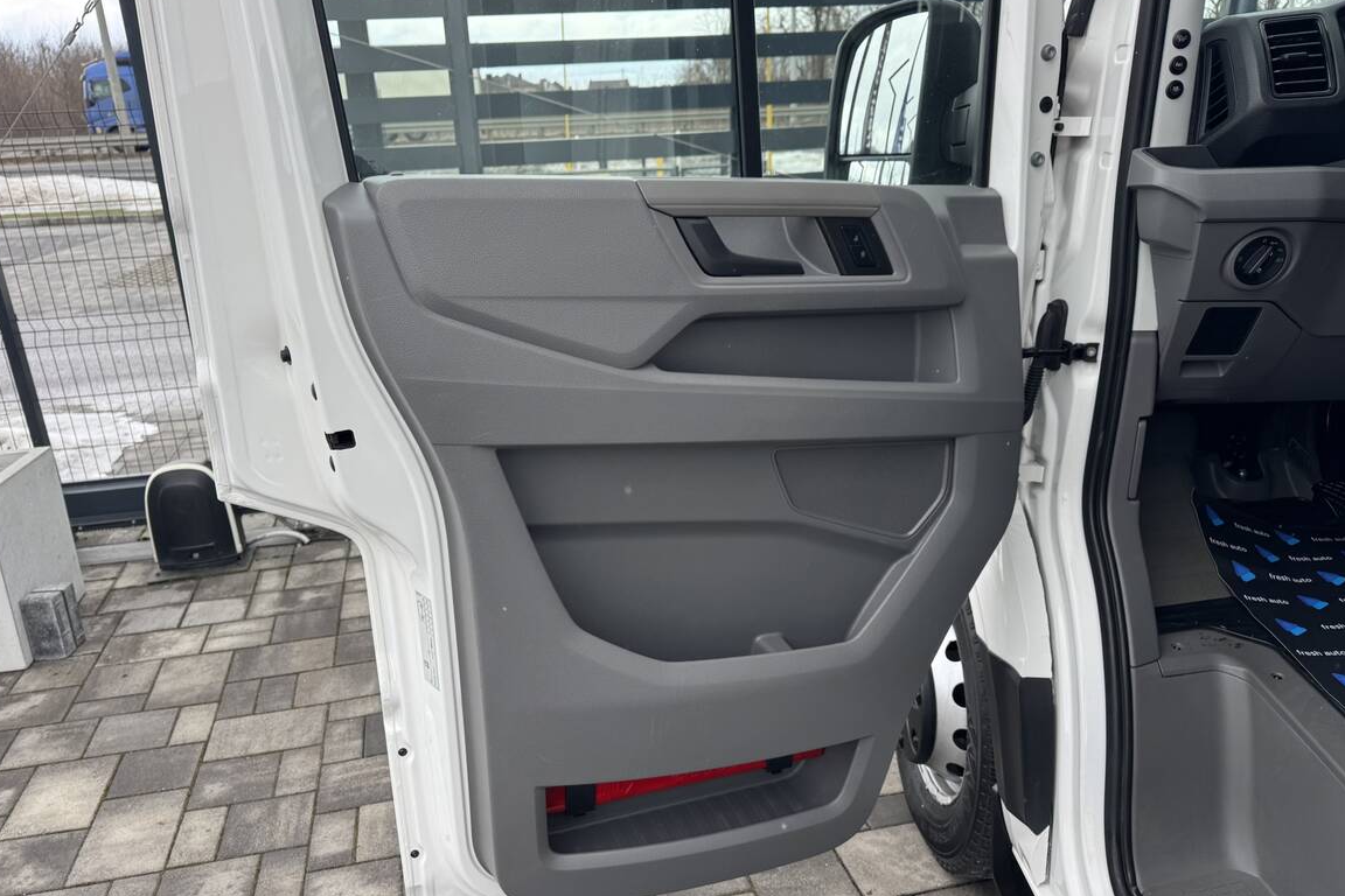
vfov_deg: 49.5
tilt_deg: -22.5
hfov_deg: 69.4
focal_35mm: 26
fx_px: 971
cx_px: 648
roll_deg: +2.2
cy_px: 490
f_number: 1.78
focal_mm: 6.76
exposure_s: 1/278
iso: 80
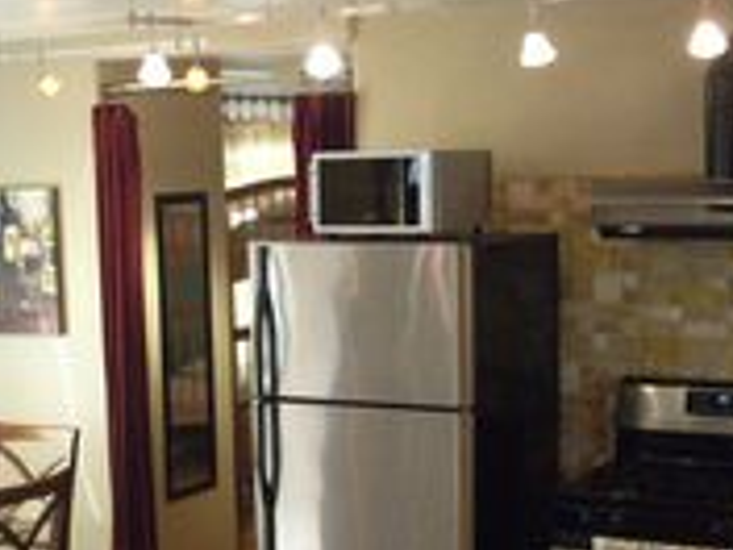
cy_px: 342
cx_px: 292
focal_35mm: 73
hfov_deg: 26.6
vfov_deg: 20.1
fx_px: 1546
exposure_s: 1/20
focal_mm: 5.8
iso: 320
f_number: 2.6
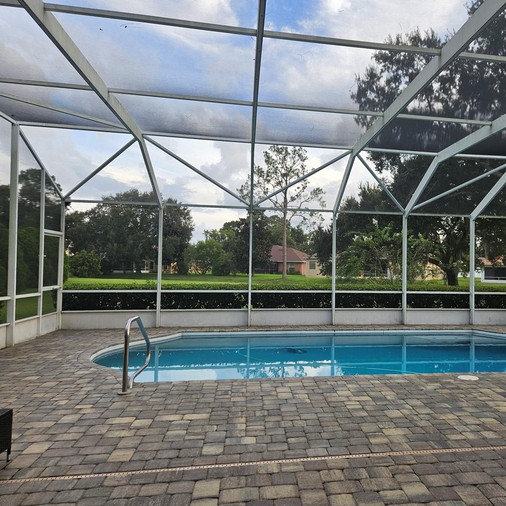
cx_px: 337
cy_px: 254
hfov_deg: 56.1
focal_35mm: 28
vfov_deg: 57.3
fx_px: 463
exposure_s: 1/359
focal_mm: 5.4
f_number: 1.8
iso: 64
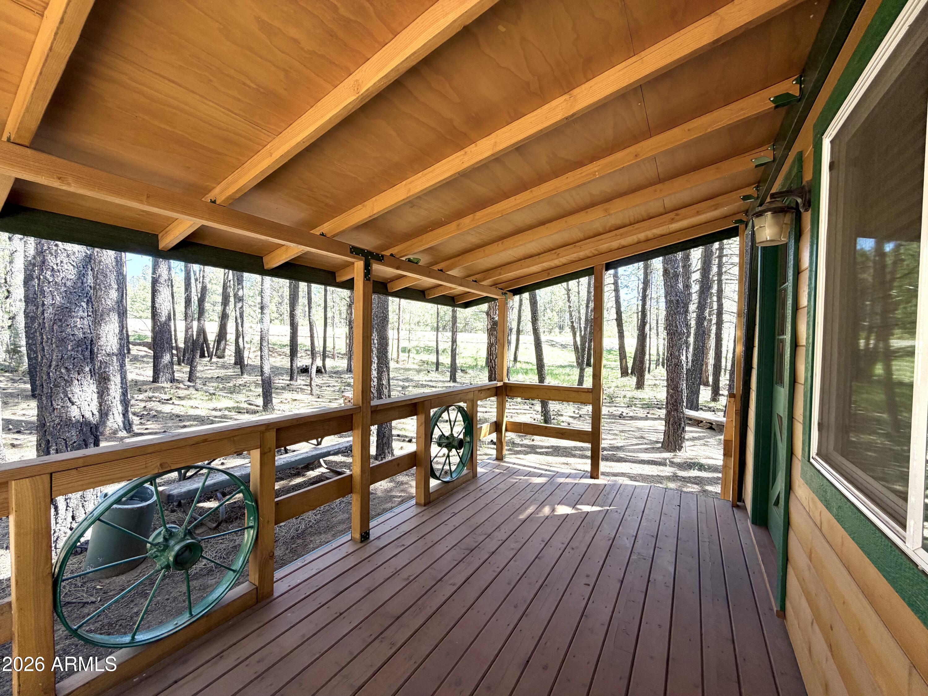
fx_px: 375
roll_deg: -0.3
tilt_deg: -0.5
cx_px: 464
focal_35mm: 14
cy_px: 348
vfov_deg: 85.7
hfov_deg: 102.1
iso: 64
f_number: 2.2
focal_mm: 2.22
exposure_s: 1/121
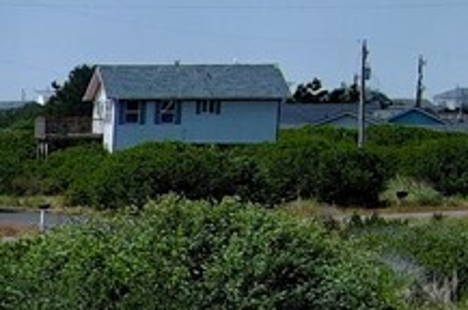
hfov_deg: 7.8
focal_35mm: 227
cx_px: -972
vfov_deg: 5.9
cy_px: 597
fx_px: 2947
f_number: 2.8
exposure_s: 1/1799
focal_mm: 10.57
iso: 101
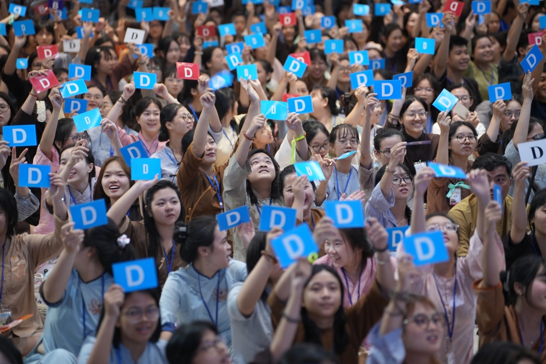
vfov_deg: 11.1
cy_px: 182
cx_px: 273
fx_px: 1865
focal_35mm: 123
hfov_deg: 16.7
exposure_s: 1/80
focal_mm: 123
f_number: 2.8
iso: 800
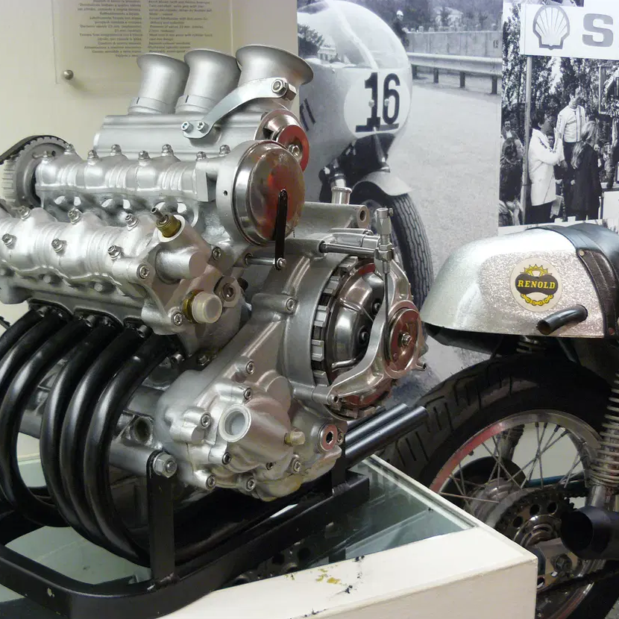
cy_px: 331
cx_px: 245
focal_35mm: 46
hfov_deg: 36.6
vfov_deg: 36.8
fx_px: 931
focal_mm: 6
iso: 200
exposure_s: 1/25
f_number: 2.8
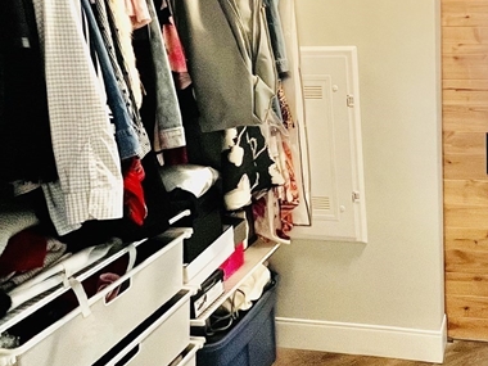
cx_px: 442
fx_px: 493
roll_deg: +1.3
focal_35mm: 35
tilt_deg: -11.0
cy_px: 96
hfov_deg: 47.2
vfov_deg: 39.7
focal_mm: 1.57
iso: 200
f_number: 1.8
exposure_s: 1/120
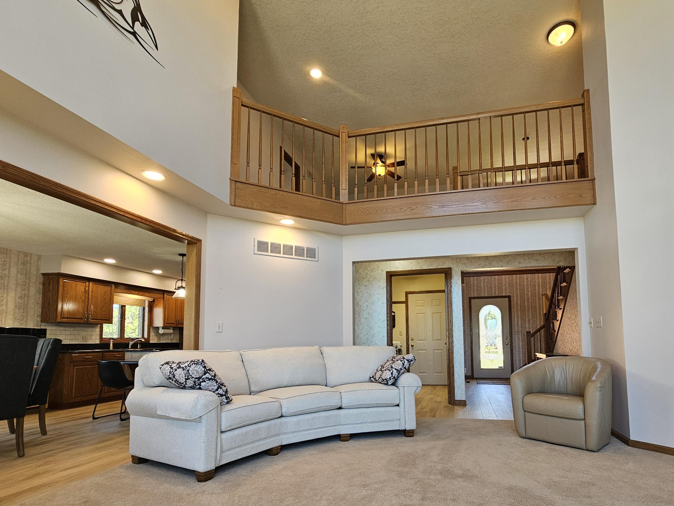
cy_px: 314
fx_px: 331
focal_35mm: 17
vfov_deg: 73.6
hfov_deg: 90.4
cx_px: 386
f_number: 2.2
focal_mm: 2.2
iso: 50
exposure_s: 1/60
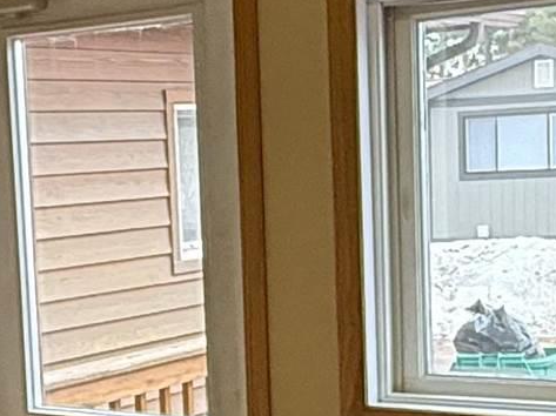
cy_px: 351
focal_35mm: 91
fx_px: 1461
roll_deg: +2.5
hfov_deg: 21.5
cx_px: 187
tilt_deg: -8.1
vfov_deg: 16.1
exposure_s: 1/120
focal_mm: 2.22
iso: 250
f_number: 2.2
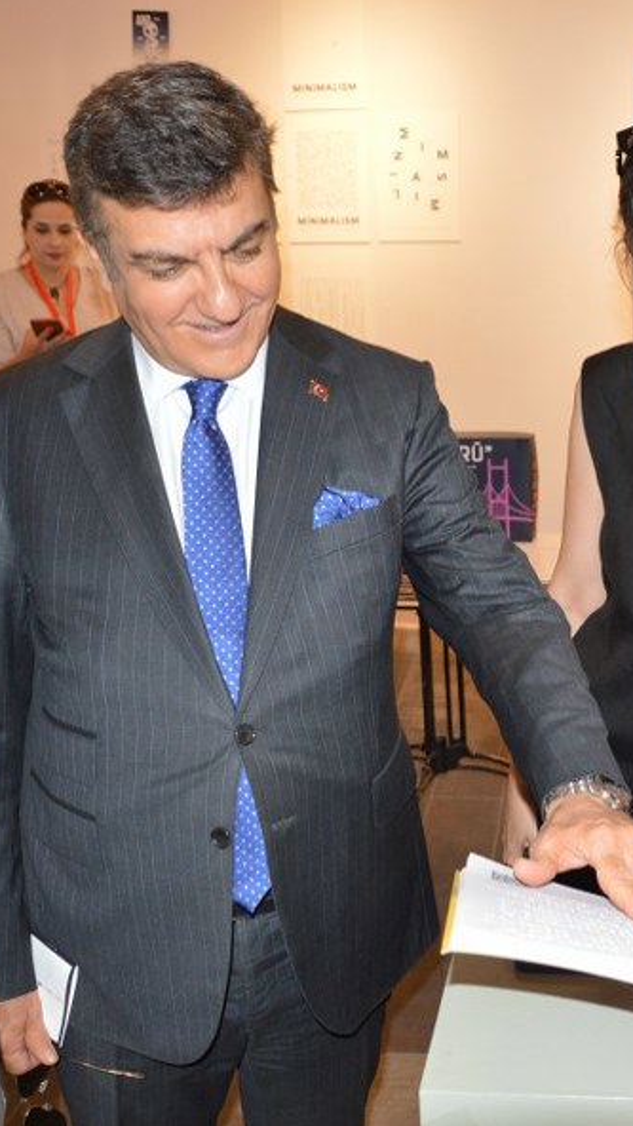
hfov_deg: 26.6
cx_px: 591
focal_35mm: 43
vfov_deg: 47.4
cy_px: 563
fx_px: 1283
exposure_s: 1/60
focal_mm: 18
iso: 640
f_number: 3.5
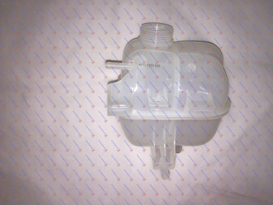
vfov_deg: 48.2
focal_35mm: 29
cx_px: 136
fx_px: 229
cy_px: 102
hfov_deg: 61.7
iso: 32
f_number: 2.2
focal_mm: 4.15
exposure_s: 1/62
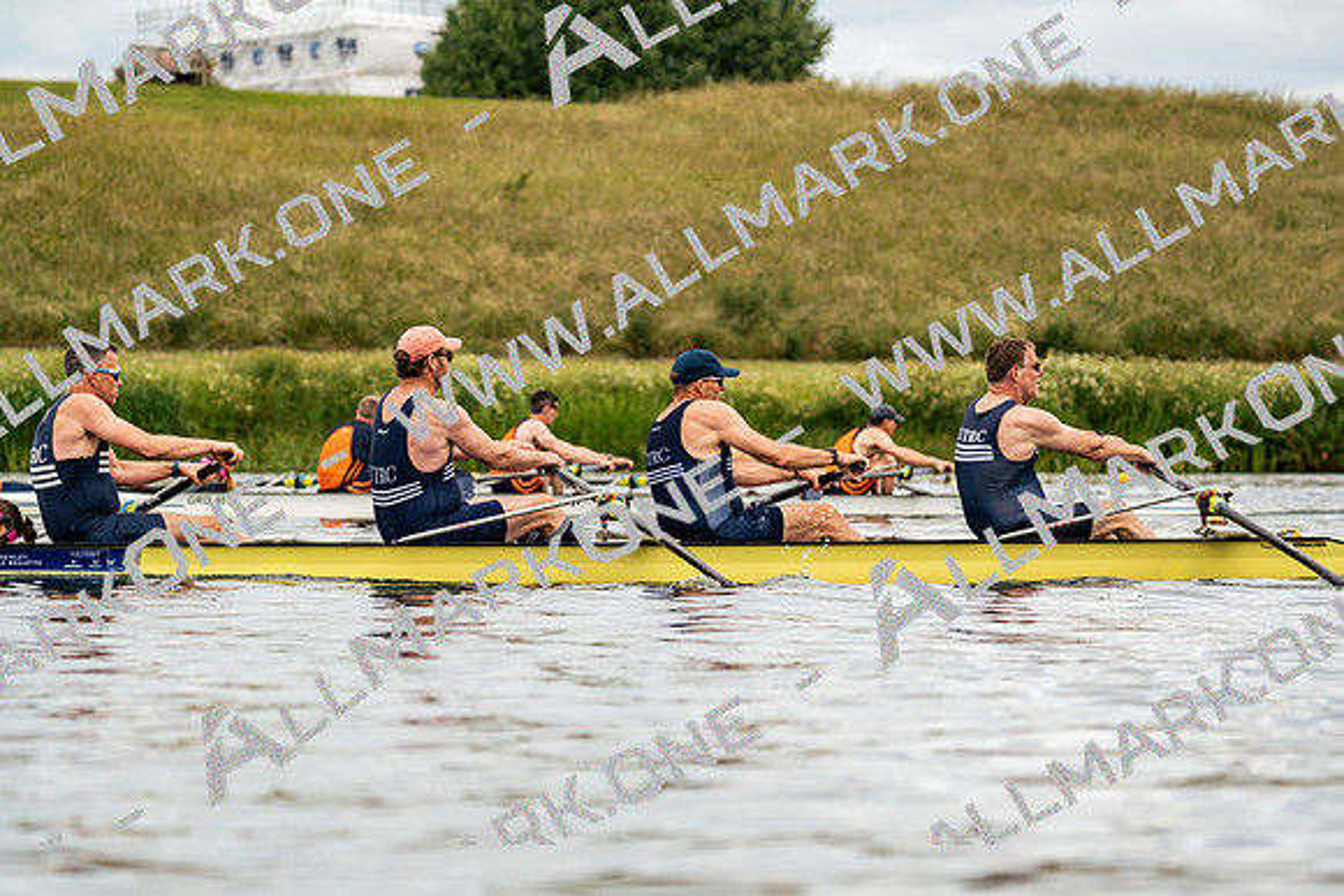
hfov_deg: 8.7
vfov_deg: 5.8
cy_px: 448
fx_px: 8812
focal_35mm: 236
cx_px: 672
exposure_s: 1/2000
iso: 250
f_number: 6.3
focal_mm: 236
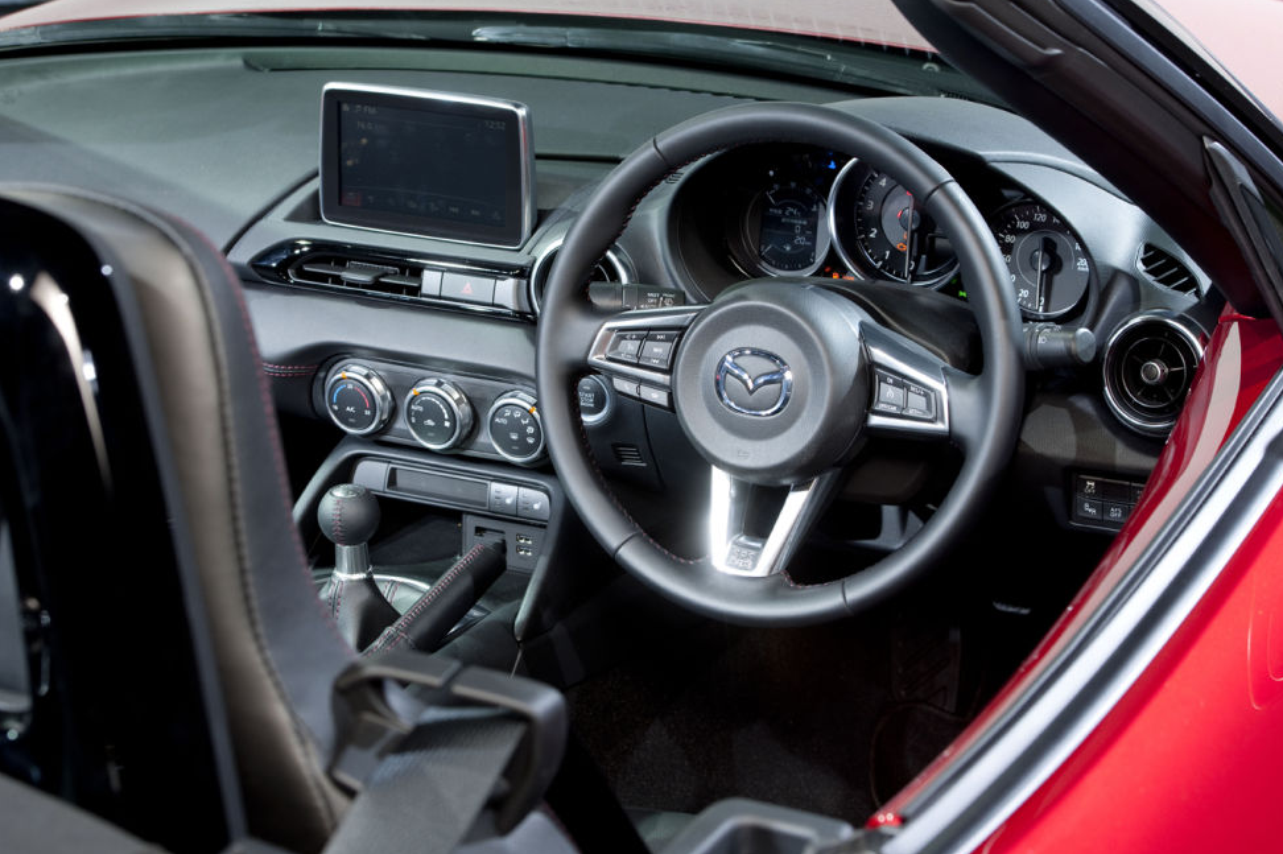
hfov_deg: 25.7
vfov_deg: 17.3
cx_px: 622
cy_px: 413
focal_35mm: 79
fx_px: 2814
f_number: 8
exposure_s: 1/10
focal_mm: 75
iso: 250
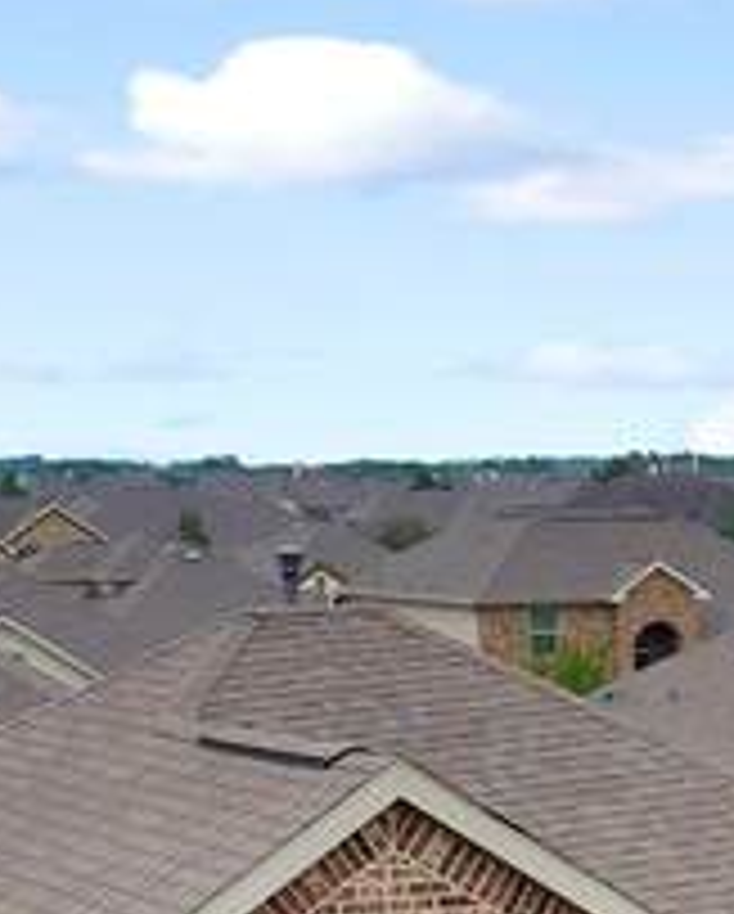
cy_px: 968
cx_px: 1333
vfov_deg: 14.5
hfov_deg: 11.1
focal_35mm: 130
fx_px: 3522
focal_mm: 8.38
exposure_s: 1/500
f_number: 2.8
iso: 100
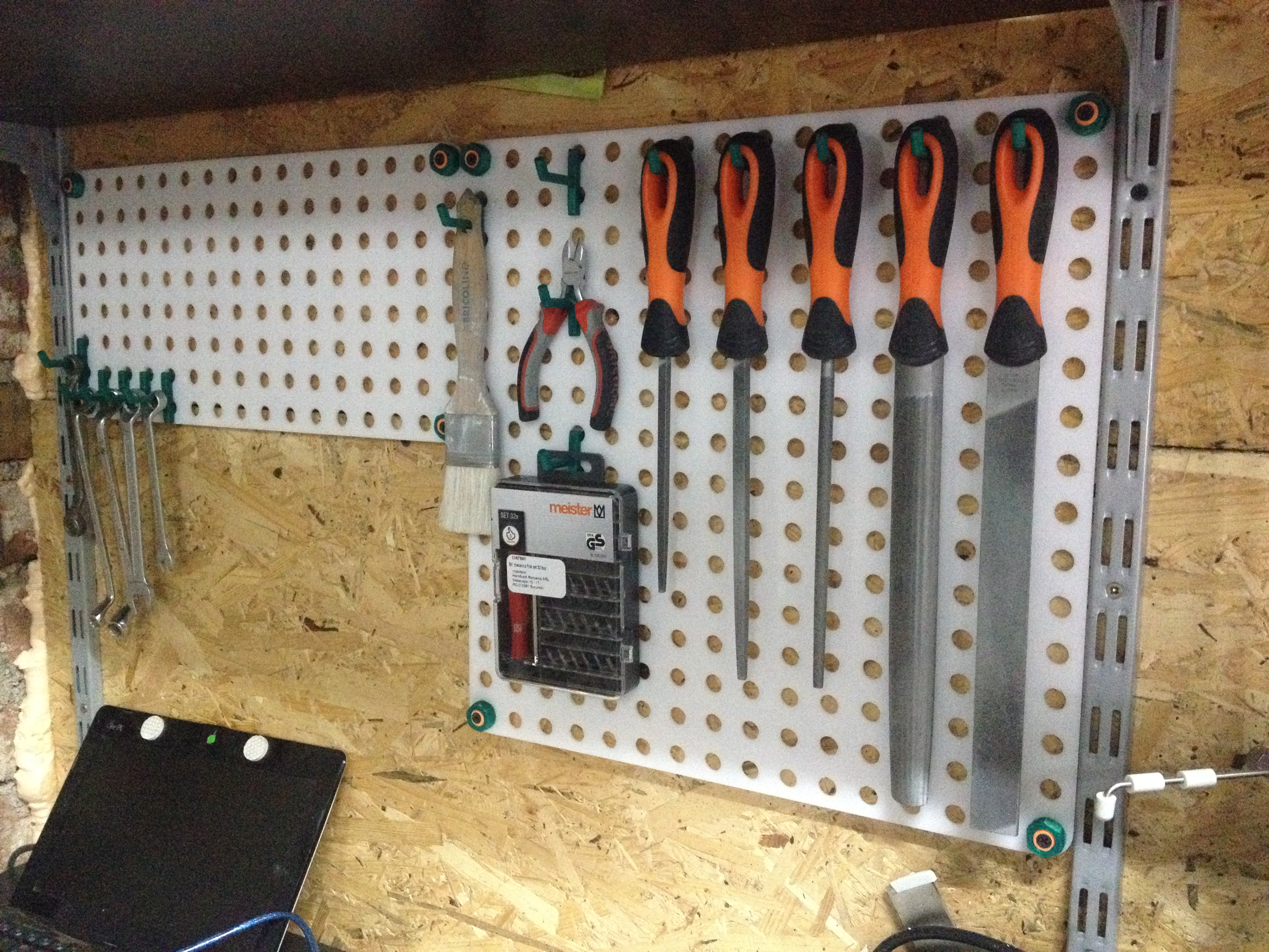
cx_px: 634
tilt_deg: -7.3
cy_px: 476
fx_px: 1283
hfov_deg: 52.6
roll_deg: -0.1
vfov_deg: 40.7
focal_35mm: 35
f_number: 2.4
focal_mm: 4.28
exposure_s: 1/15
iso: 800
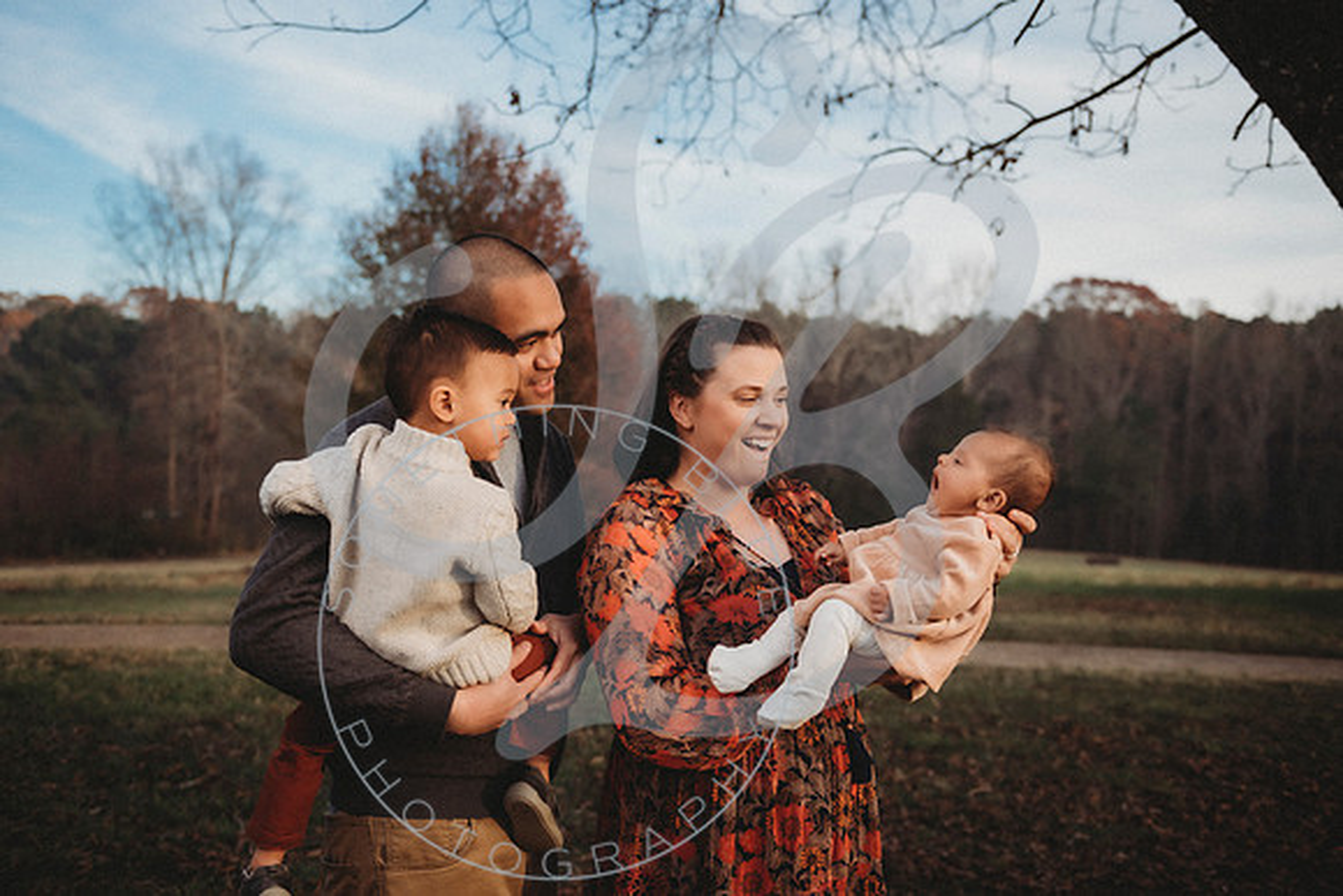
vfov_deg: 39.1
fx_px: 1262
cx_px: 650
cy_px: 449
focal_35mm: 34
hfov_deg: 56.0
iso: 100
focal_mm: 32
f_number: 2.8
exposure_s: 1/500
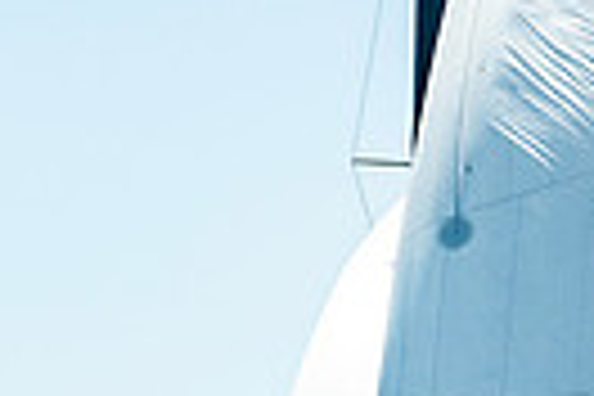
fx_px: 11236
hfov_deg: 3.0
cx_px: 598
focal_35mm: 681
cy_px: 454
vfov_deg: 2.0
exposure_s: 1/3200
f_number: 5
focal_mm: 155
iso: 320
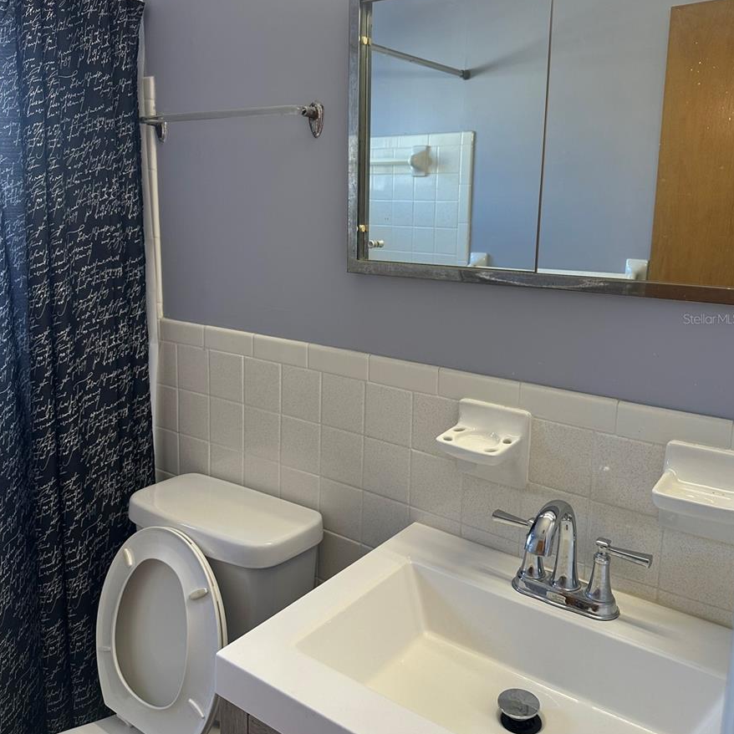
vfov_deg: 55.4
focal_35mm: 29
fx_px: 696
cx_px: 366
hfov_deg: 55.6
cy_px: 319
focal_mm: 6.86
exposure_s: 1/120
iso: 100
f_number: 1.78
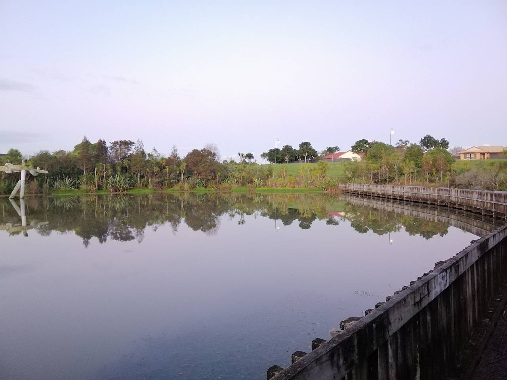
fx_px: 381
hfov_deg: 67.3
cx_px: 254
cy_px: 190
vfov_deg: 53.1
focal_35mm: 26
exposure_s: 1/16.7
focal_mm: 3.81
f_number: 2.2
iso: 640
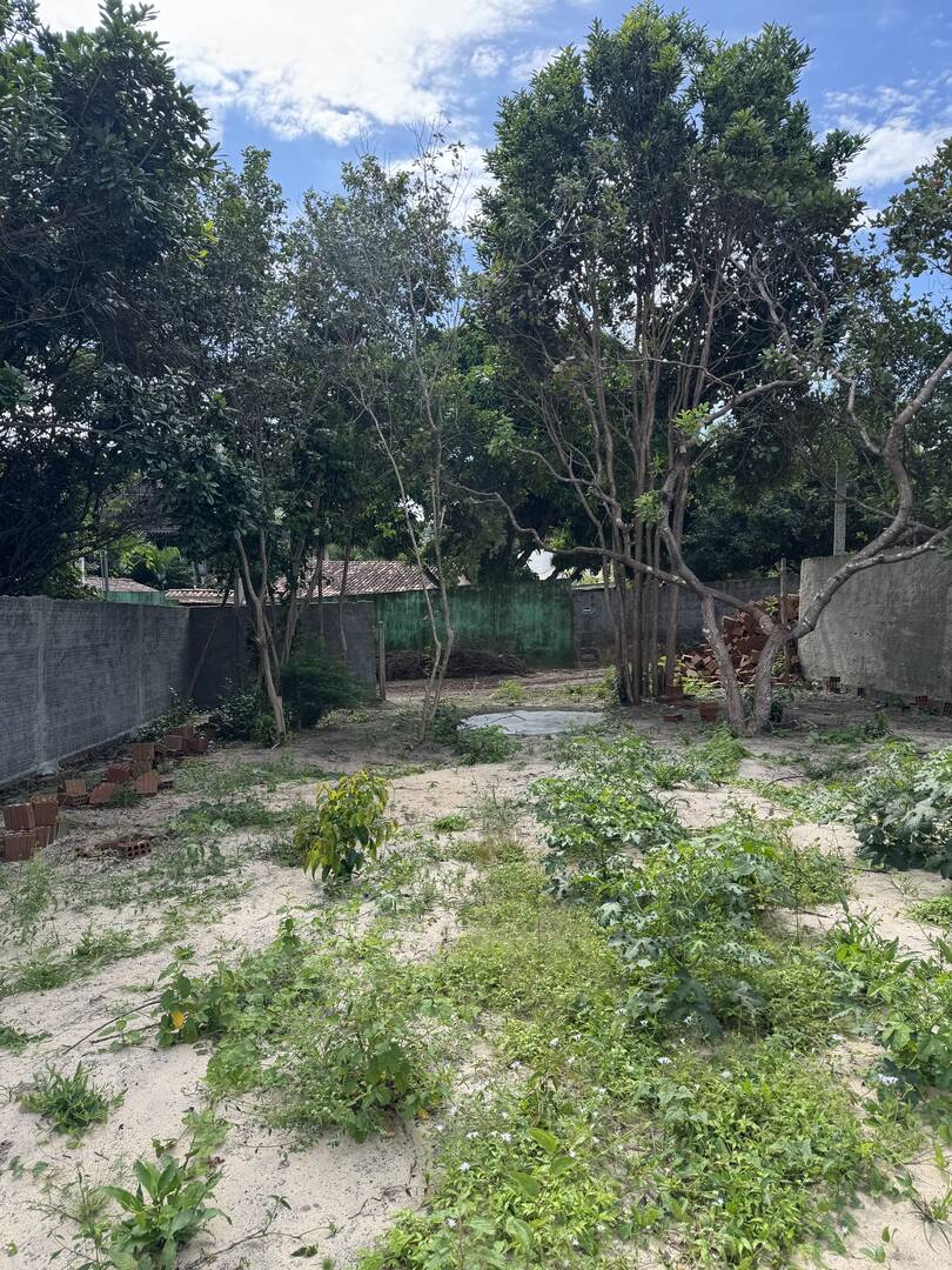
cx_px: 476
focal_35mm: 24
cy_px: 635
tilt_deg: -1.1
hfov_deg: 56.8
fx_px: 880
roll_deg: -1.1
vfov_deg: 71.6
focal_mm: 6.76
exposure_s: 1/1193
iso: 80
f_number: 1.78
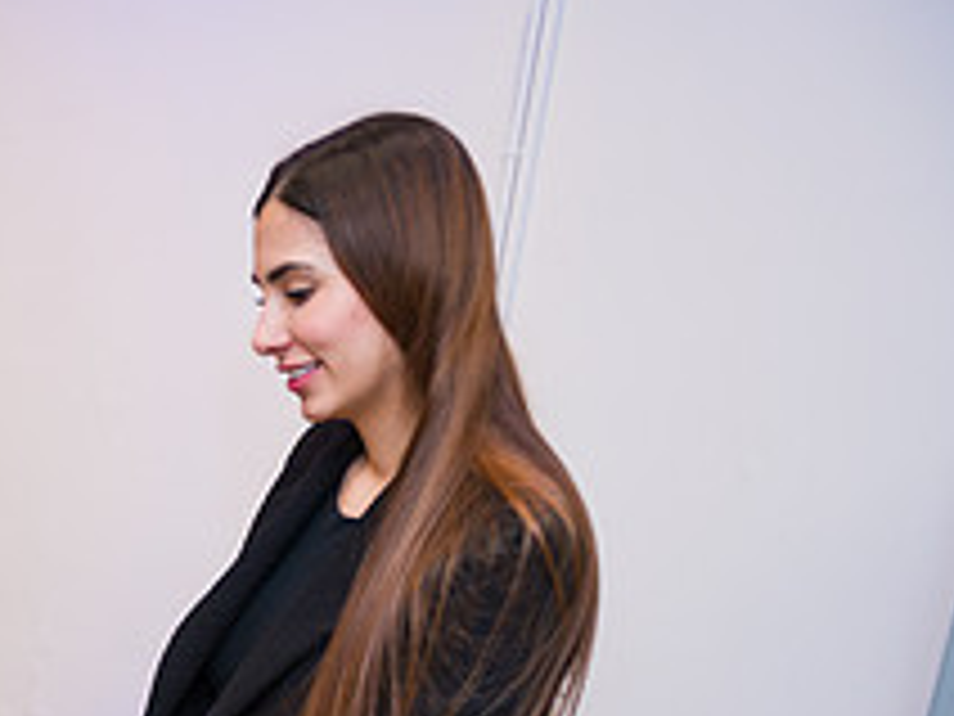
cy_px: 847
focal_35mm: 63
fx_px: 1736
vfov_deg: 21.7
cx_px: -328
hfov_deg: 25.7
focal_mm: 24
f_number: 3.2
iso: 400
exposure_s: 1/200
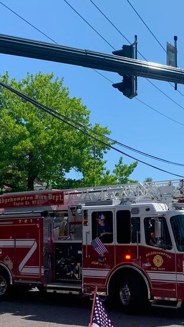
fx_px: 468
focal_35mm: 54
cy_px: 202
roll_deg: -1.0
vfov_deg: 38.3
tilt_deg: +4.2
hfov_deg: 21.9
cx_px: 148
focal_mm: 4.25
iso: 25
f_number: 1.8
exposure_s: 1/2033
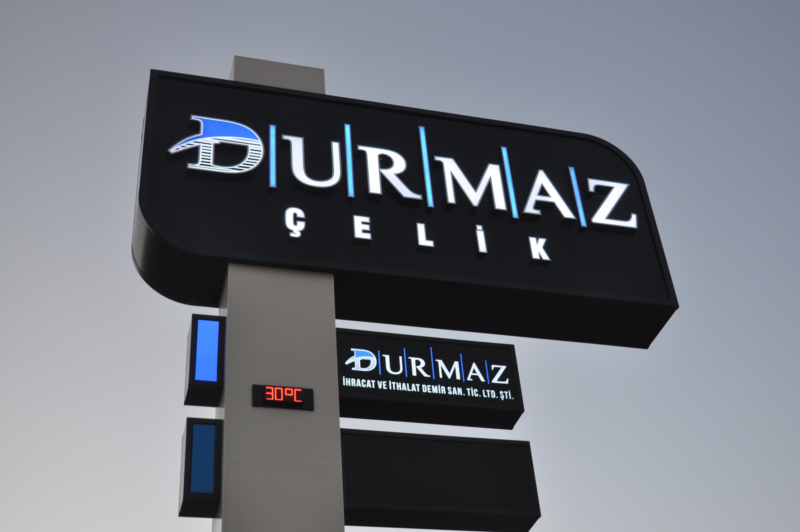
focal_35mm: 53
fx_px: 1176
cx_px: 437
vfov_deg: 25.4
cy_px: 249
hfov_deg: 37.5
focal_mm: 32
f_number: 4.8
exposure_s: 1/80
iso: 400
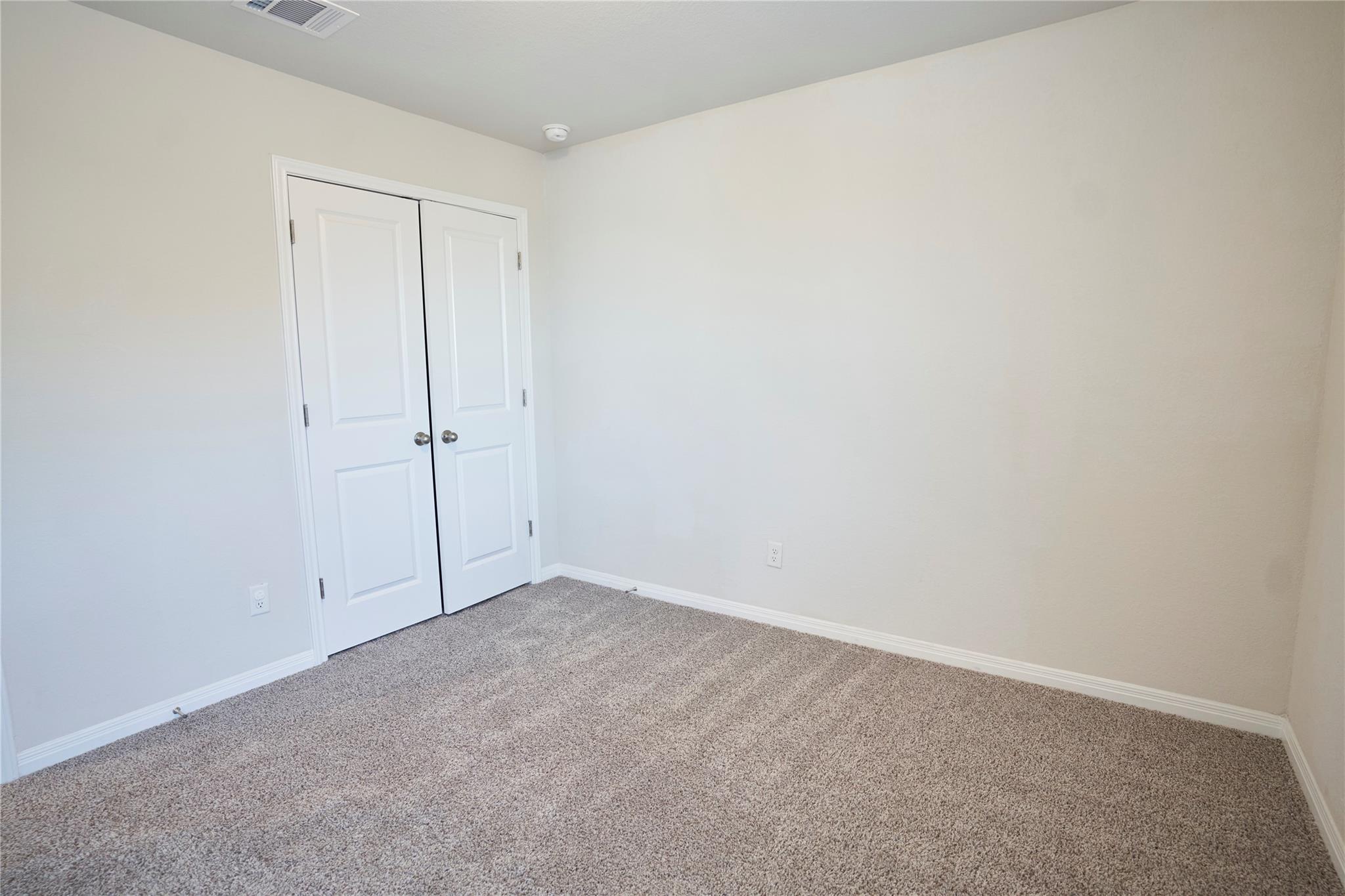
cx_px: 672
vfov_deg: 67.4
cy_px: 448
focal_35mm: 18
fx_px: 672
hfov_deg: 90.0
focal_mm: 18
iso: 800
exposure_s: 1/100
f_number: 2.8
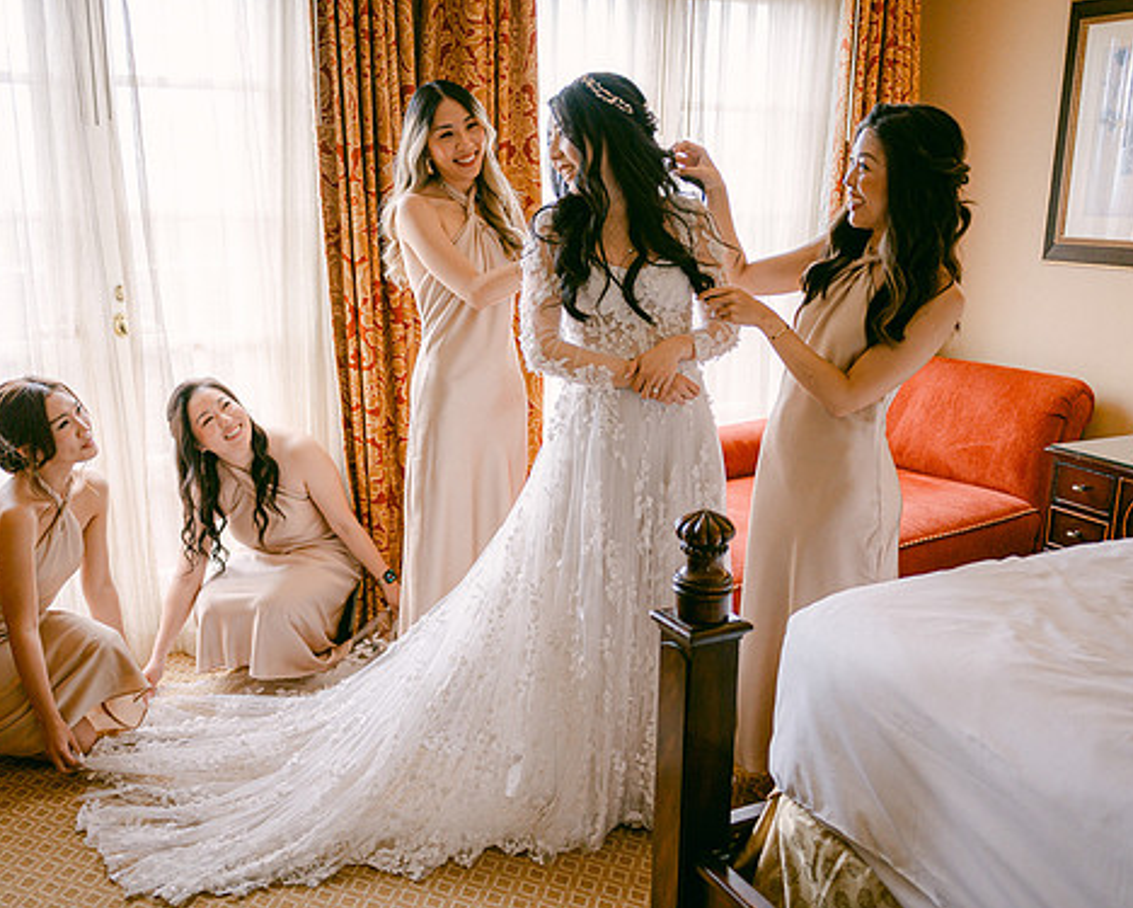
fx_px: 1107
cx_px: 530
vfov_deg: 44.6
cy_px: 462
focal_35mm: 33
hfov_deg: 54.2
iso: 400
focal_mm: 28
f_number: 2.8
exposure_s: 1/200
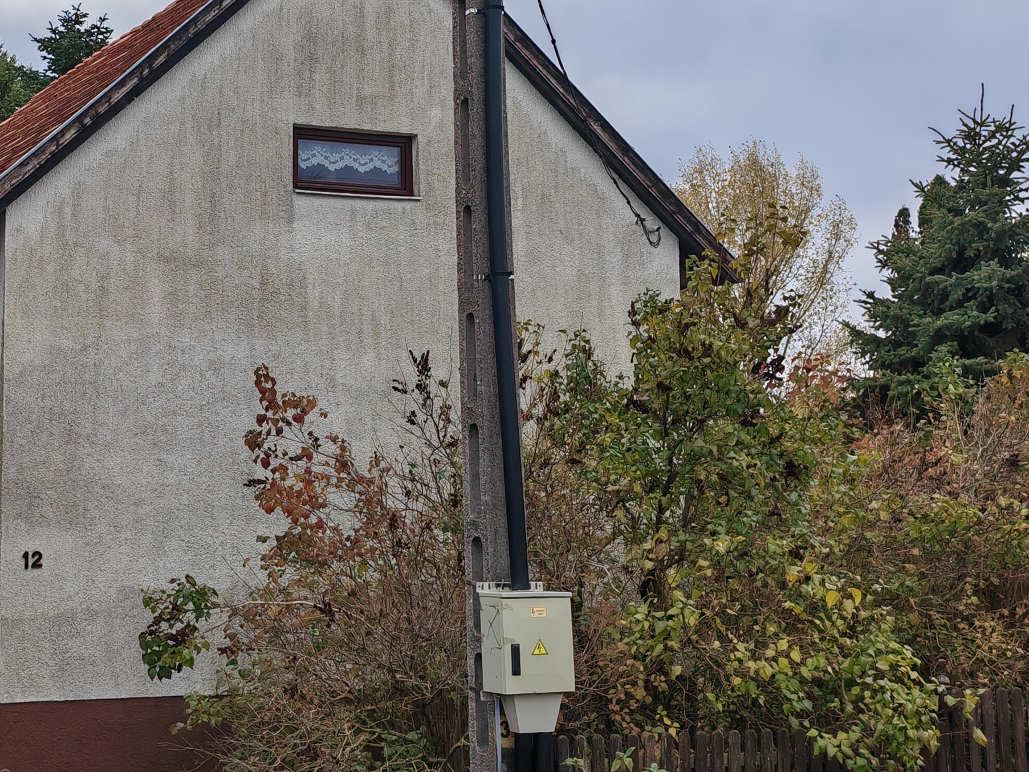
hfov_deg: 31.7
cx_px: 184
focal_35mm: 59
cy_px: 225
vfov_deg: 24.6
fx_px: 1754
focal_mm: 5.4
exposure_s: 1/1900
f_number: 1.6
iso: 50
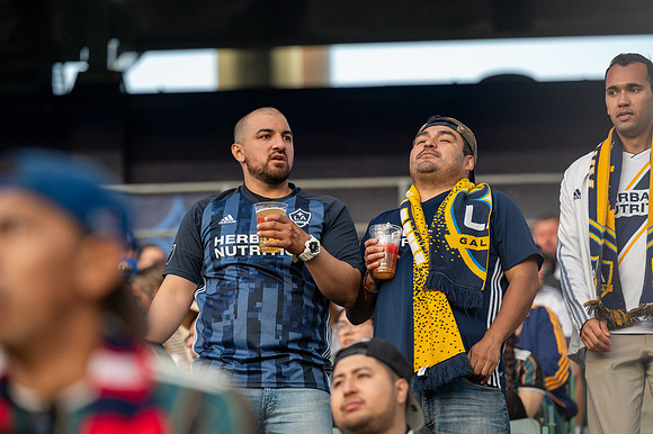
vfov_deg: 6.9
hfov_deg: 10.3
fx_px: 3626
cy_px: 217
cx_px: 326
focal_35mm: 200
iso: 1400
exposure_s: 1/400
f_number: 4
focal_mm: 200
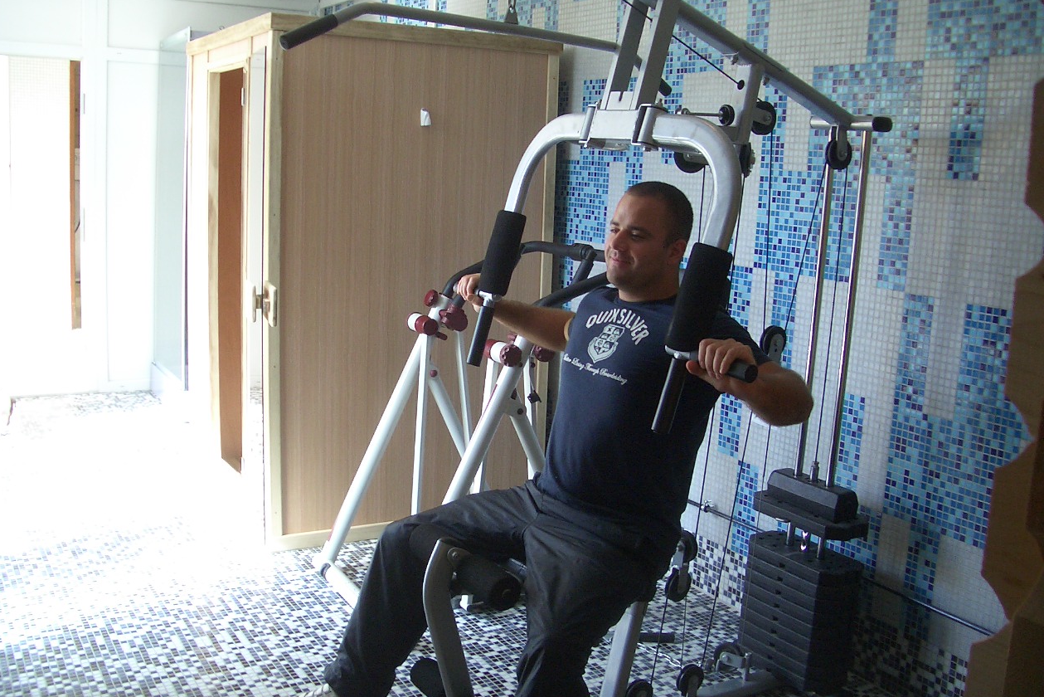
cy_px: 353
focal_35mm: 37
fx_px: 1073
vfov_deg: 36.0
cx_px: 527
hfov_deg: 51.9
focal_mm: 5.8
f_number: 2.6
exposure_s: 1/80
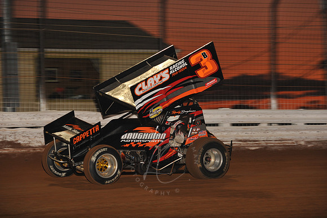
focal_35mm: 135
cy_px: 109
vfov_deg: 10.1
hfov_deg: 15.2
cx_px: 164
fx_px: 1226
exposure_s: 1/320
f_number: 6.3
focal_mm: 135
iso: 640
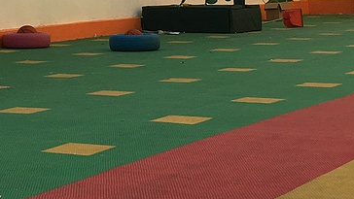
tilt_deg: +5.5
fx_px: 1042
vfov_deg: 10.5
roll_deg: +1.7
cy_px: -111
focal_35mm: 111
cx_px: -31
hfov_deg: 18.6
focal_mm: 4.15
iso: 25
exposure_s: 1/855
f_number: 2.2
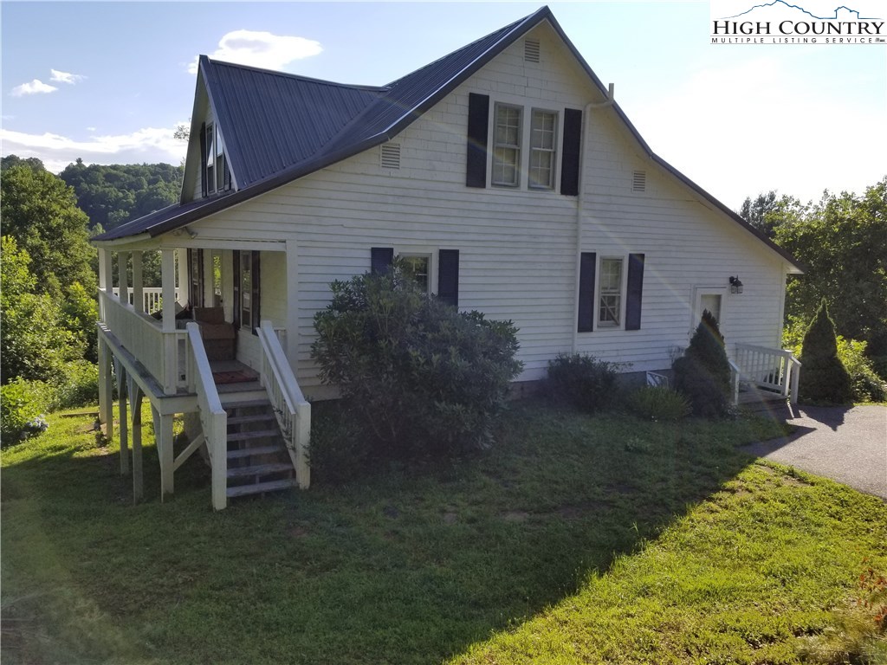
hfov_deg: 67.3
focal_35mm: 26
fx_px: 666
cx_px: 444
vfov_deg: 53.1
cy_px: 332
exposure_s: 1/2123
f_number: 1.7
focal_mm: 4.25
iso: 50
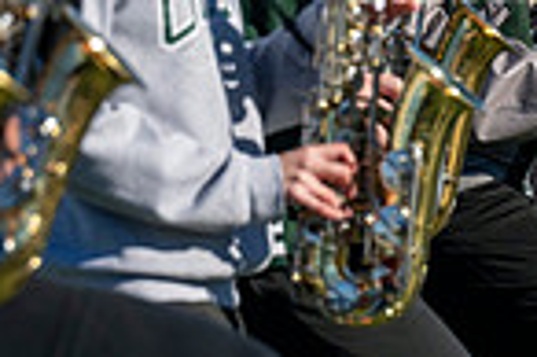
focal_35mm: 795
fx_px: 11845
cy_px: -171
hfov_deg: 2.6
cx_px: 504
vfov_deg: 1.7
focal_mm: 200
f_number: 5
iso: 250
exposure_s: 1/2000
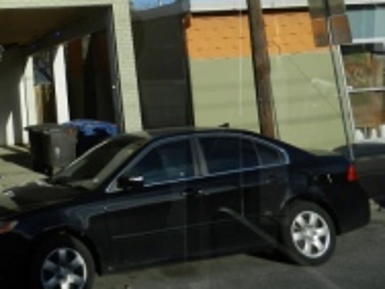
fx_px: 545
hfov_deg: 35.7
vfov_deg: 27.7
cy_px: -8
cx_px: 14
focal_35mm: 49
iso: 160
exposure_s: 1/500
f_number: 3.4
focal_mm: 4
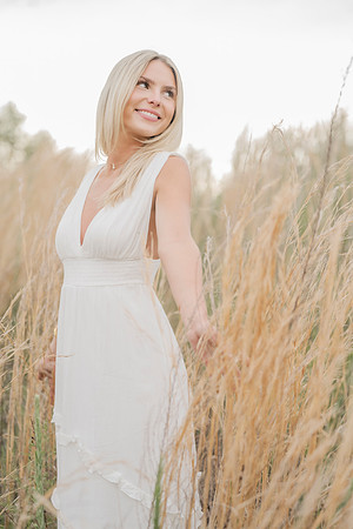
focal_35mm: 95
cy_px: 264
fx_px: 1397
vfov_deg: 21.5
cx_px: 176
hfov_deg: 14.4
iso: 320
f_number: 2.8
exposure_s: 1/320
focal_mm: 95
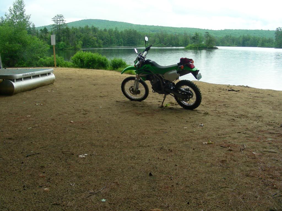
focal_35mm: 38
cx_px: 141
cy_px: 106
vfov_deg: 37.7
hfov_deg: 49.0
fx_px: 310
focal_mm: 6.3
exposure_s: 1/140
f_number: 4
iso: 50
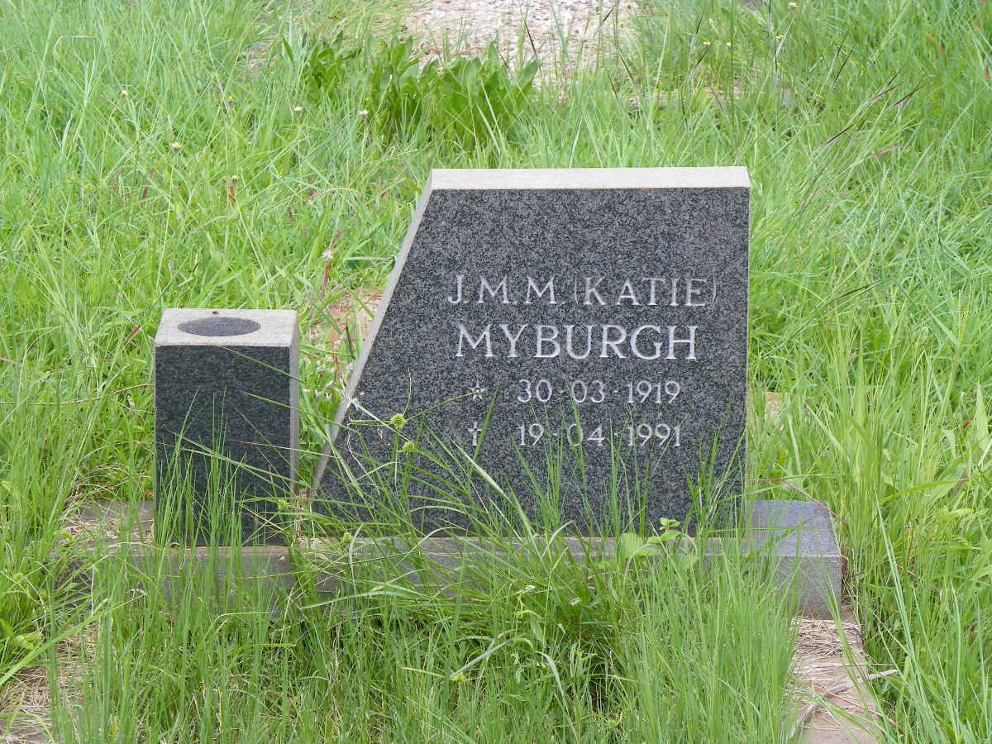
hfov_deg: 13.3
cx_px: 496
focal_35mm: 148
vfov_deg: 10.0
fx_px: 4241
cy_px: 372
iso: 64
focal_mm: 26.4
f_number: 4.5
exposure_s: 1/100
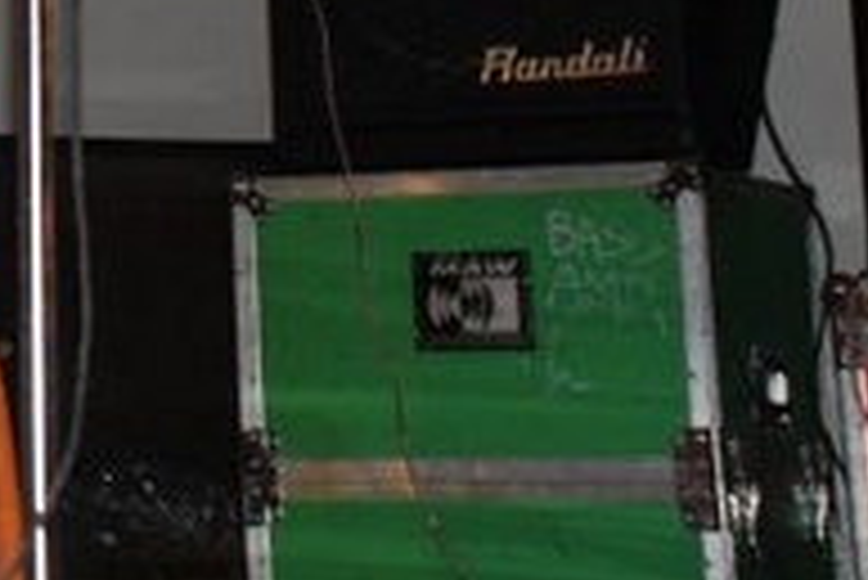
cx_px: -499
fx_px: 4198
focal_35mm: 174
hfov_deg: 11.3
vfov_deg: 7.7
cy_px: -330
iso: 320
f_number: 7.1
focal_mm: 32
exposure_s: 1/8
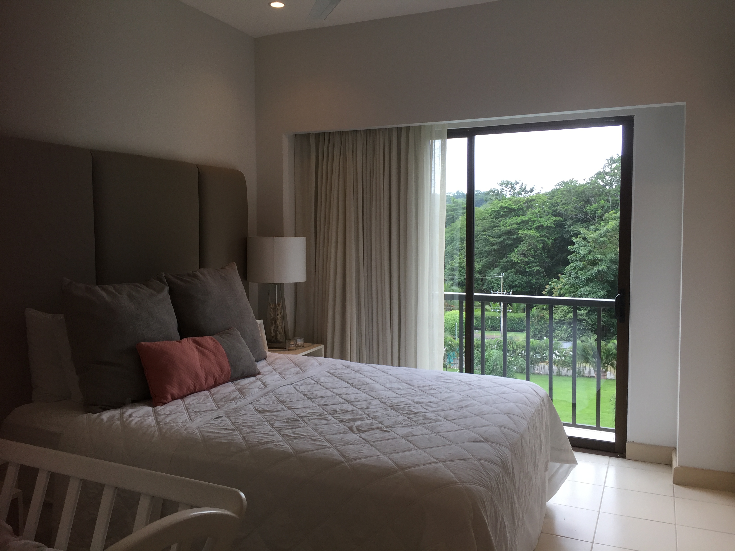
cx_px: 368
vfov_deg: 48.2
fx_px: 616
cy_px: 276
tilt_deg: -1.3
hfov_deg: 61.7
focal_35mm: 29
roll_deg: -0.7
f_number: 2.2
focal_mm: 4.15
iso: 40
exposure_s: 1/120
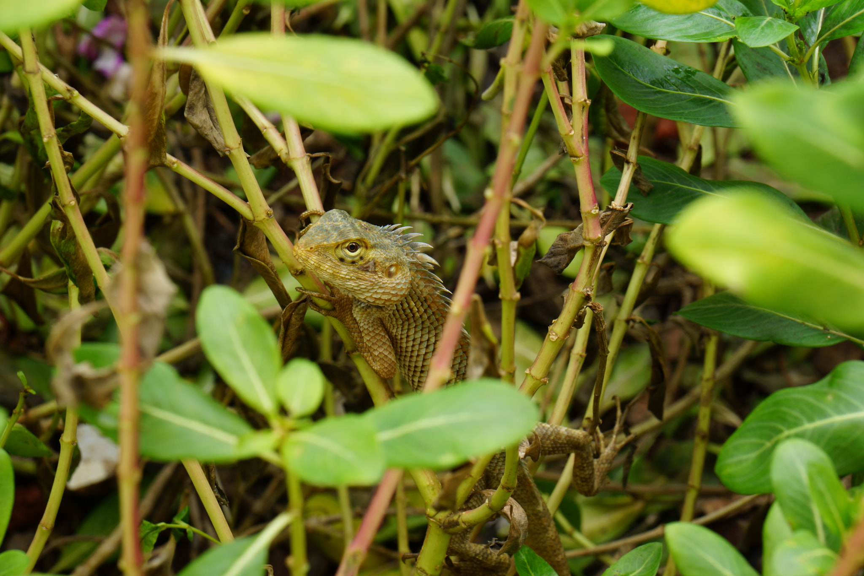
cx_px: 432
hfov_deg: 13.0
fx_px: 3779
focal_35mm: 158
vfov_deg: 8.7
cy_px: 288
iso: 100
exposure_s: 1/25
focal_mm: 105
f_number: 13
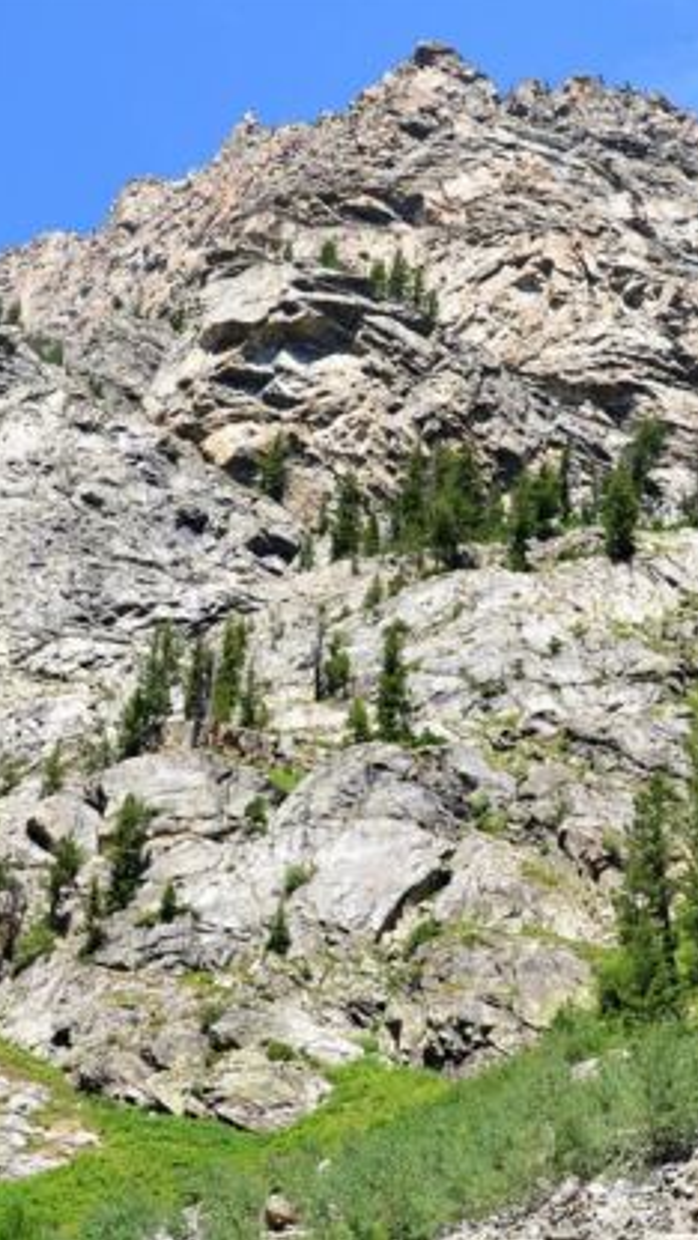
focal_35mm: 53
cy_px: 613
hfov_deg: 22.3
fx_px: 1744
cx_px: 555
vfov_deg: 39.2
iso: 200
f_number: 9
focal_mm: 22
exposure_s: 1/320
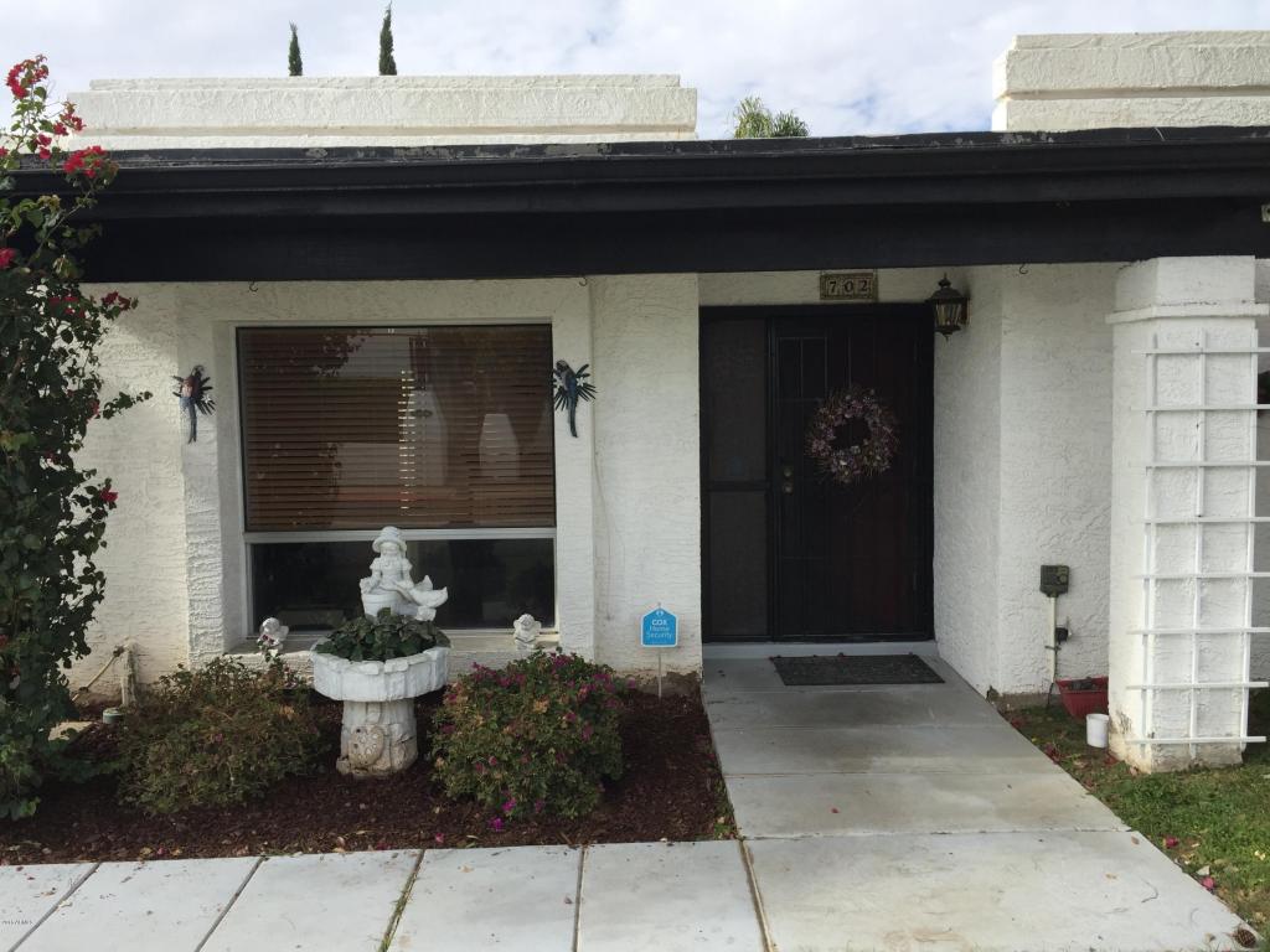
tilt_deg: -4.9
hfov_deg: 61.7
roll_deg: +0.9
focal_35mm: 29
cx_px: 635
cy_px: 476
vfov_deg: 48.2
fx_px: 1064
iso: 32
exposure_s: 1/1163
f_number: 2.2
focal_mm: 4.15
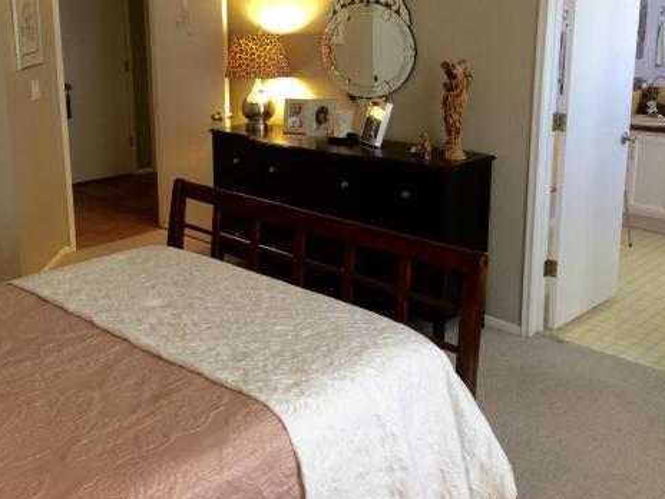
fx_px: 768
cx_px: 291
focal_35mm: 40
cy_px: 184
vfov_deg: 35.7
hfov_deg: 46.7
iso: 40
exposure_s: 1/15
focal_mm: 4.15
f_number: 2.2
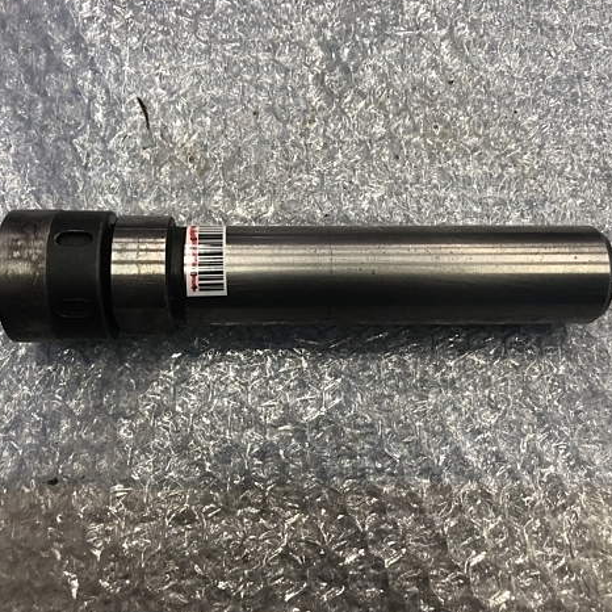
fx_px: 680
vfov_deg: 48.5
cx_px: 294
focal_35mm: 34
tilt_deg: -75.0
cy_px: 306
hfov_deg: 48.4
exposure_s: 1/30
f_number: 1.8
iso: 40
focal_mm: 3.99
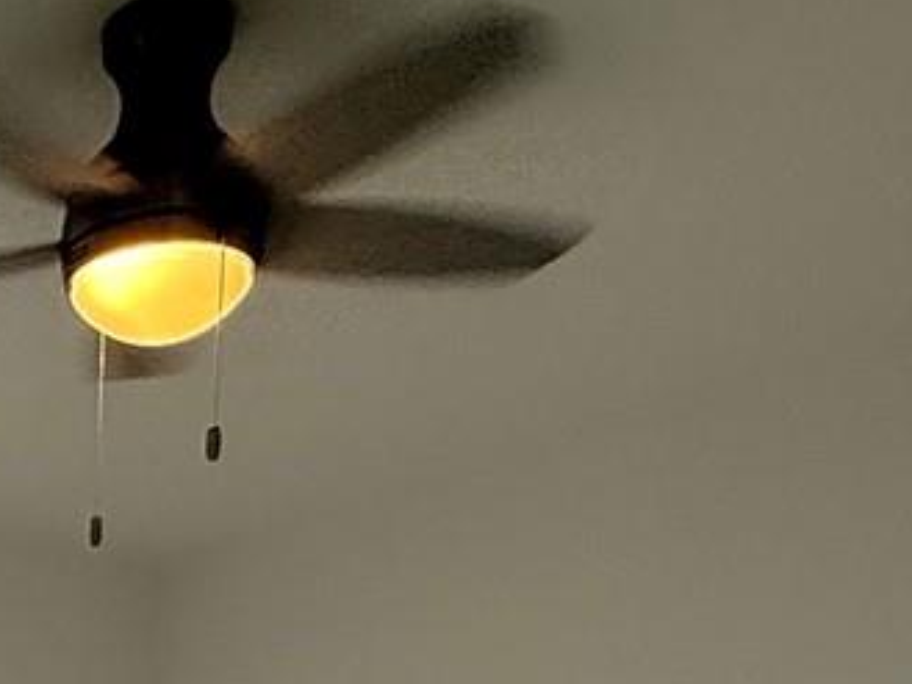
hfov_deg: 24.9
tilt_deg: -7.2
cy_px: 1307
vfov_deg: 16.9
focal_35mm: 68
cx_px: -261
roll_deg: -0.2
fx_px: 1792
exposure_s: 1/120
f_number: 2.2
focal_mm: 2.22
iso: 64
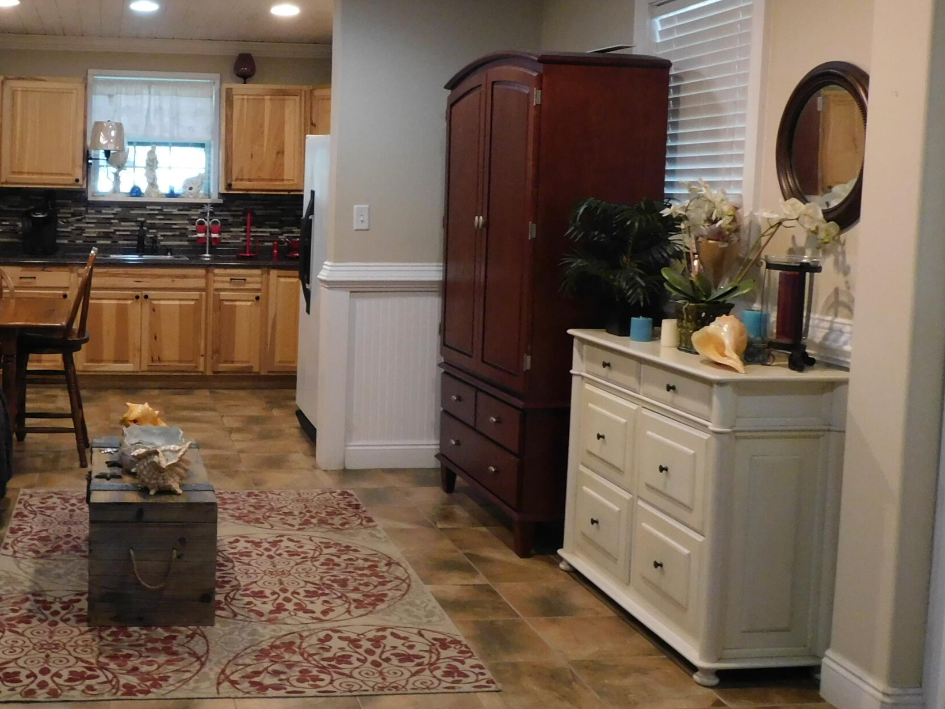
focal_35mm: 42
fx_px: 1146
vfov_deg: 34.2
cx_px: 212
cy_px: 280
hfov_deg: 43.1
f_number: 3
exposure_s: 1/30
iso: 280
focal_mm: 4
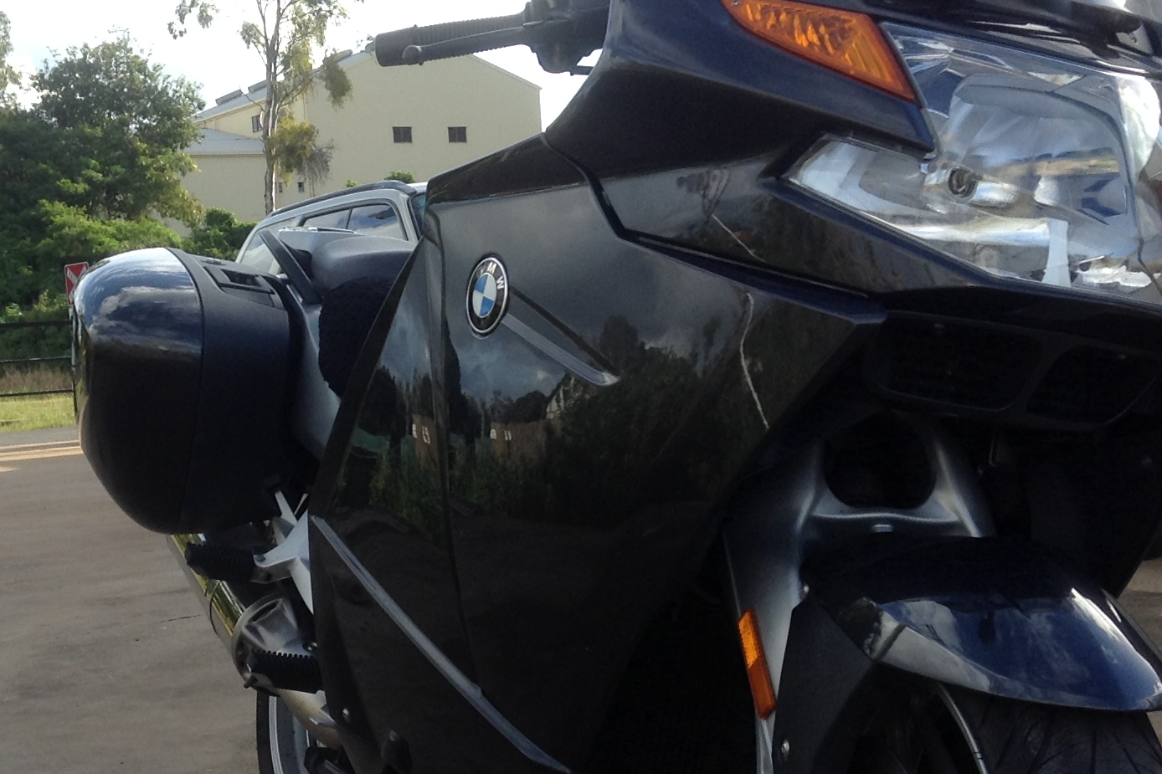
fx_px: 2065
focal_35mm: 64
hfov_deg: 31.3
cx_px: 449
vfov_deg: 21.2
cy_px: 446
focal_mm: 3.3
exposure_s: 1/386
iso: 25
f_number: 2.4
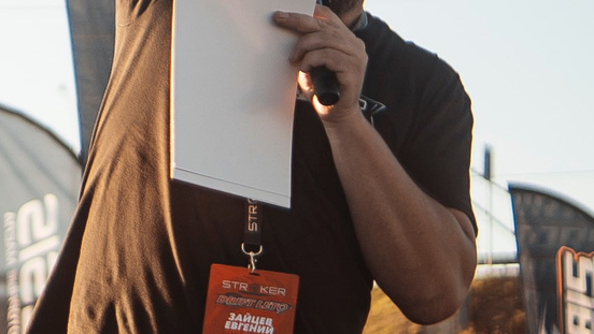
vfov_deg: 7.4
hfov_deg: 12.2
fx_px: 2600
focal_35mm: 165
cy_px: 104
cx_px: -393
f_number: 1.2
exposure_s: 1/2500
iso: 100
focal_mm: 23
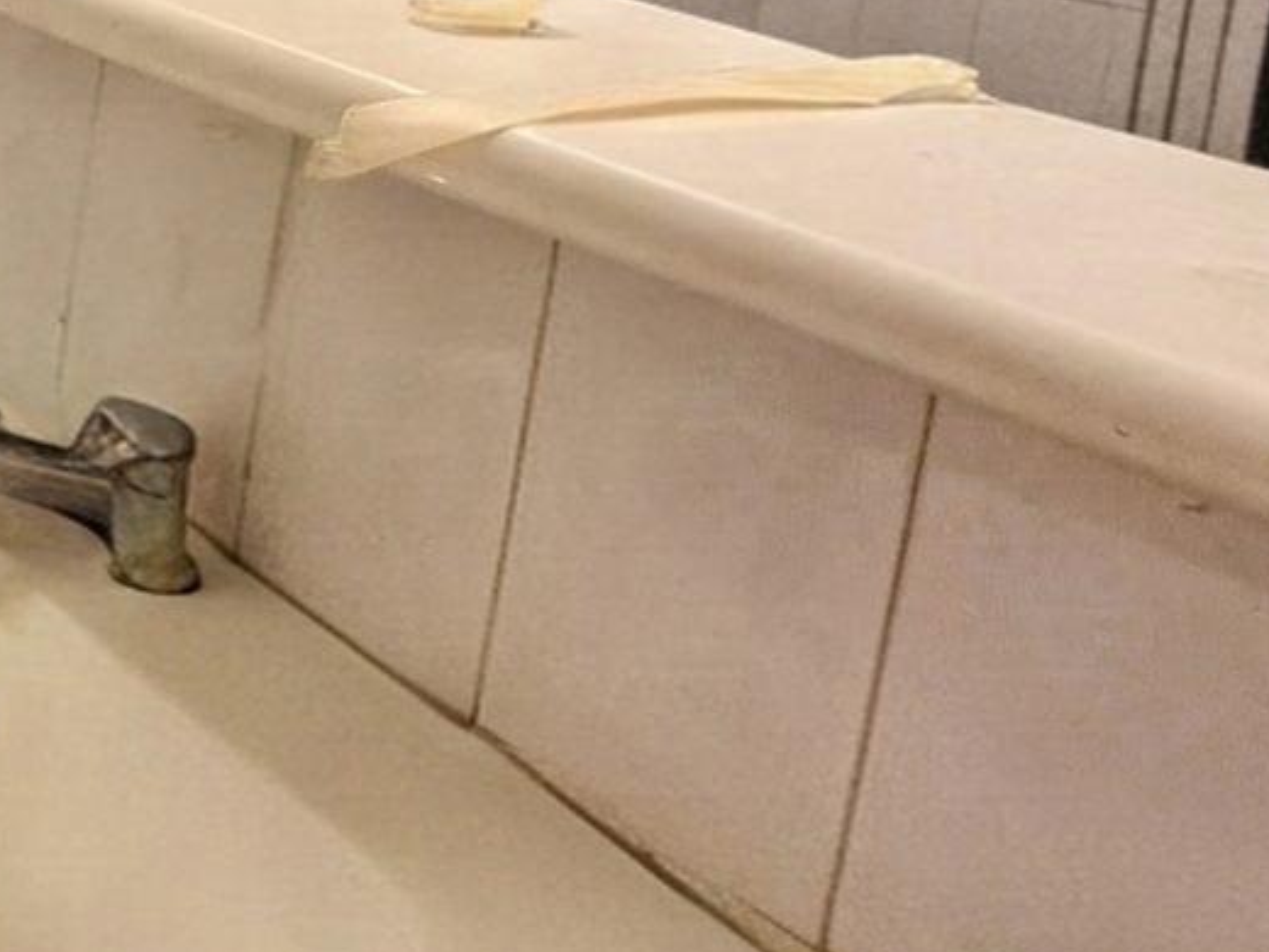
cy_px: -146
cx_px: -1005
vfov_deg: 27.2
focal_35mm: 48
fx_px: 1760
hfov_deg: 22.5
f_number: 2.2
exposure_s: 1/33
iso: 320
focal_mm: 2.2
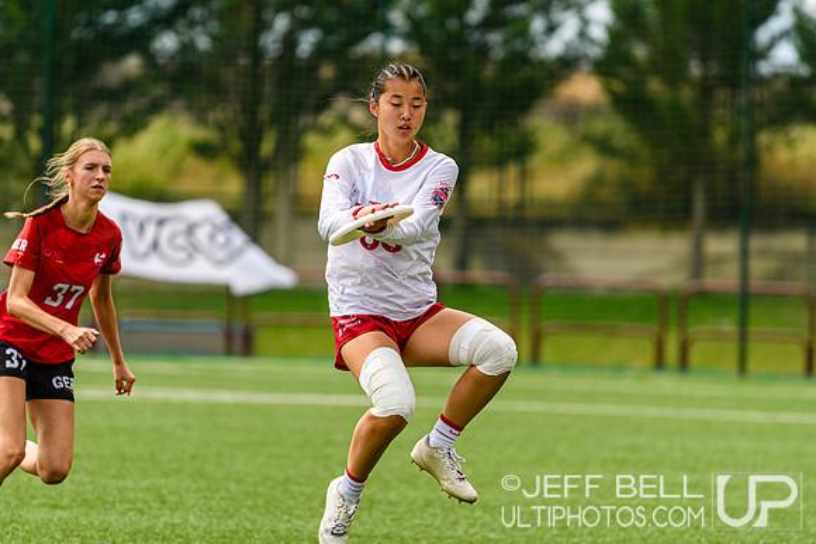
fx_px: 6801
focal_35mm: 300
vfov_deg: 4.6
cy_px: 272
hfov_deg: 6.9
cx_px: 408
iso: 125
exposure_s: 1/1600
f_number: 3.2
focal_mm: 200
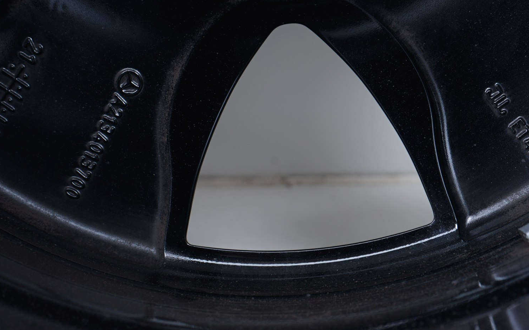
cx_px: 315
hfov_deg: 31.9
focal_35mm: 64
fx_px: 923
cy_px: 112
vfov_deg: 20.3
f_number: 7.1
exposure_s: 1/100
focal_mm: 49
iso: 250
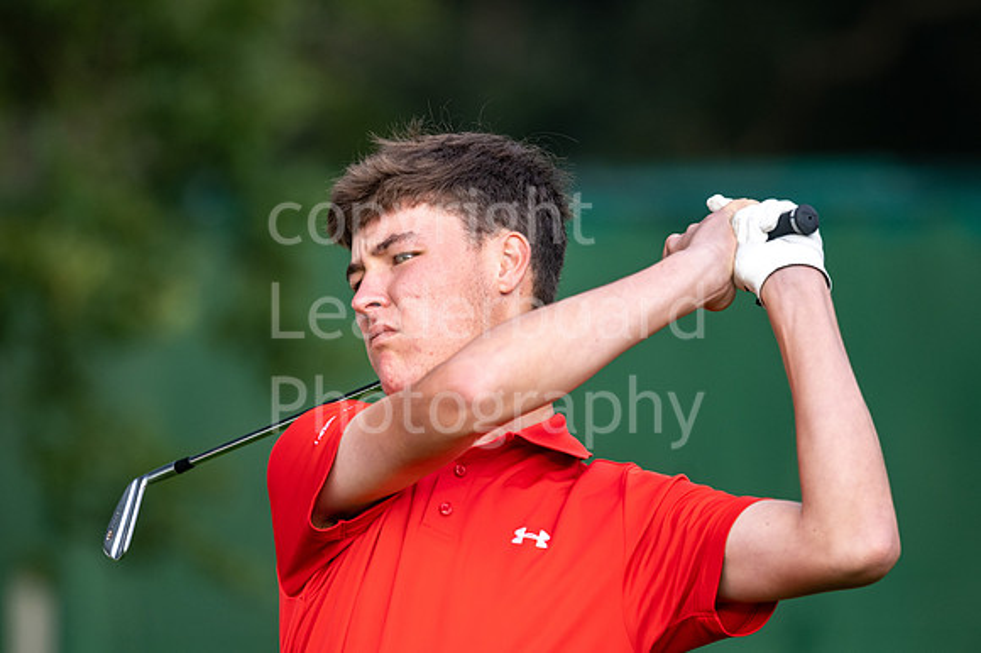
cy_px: 326
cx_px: 490
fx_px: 12255
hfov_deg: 4.6
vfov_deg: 3.1
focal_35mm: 450
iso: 400
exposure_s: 1/640
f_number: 4
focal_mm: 300
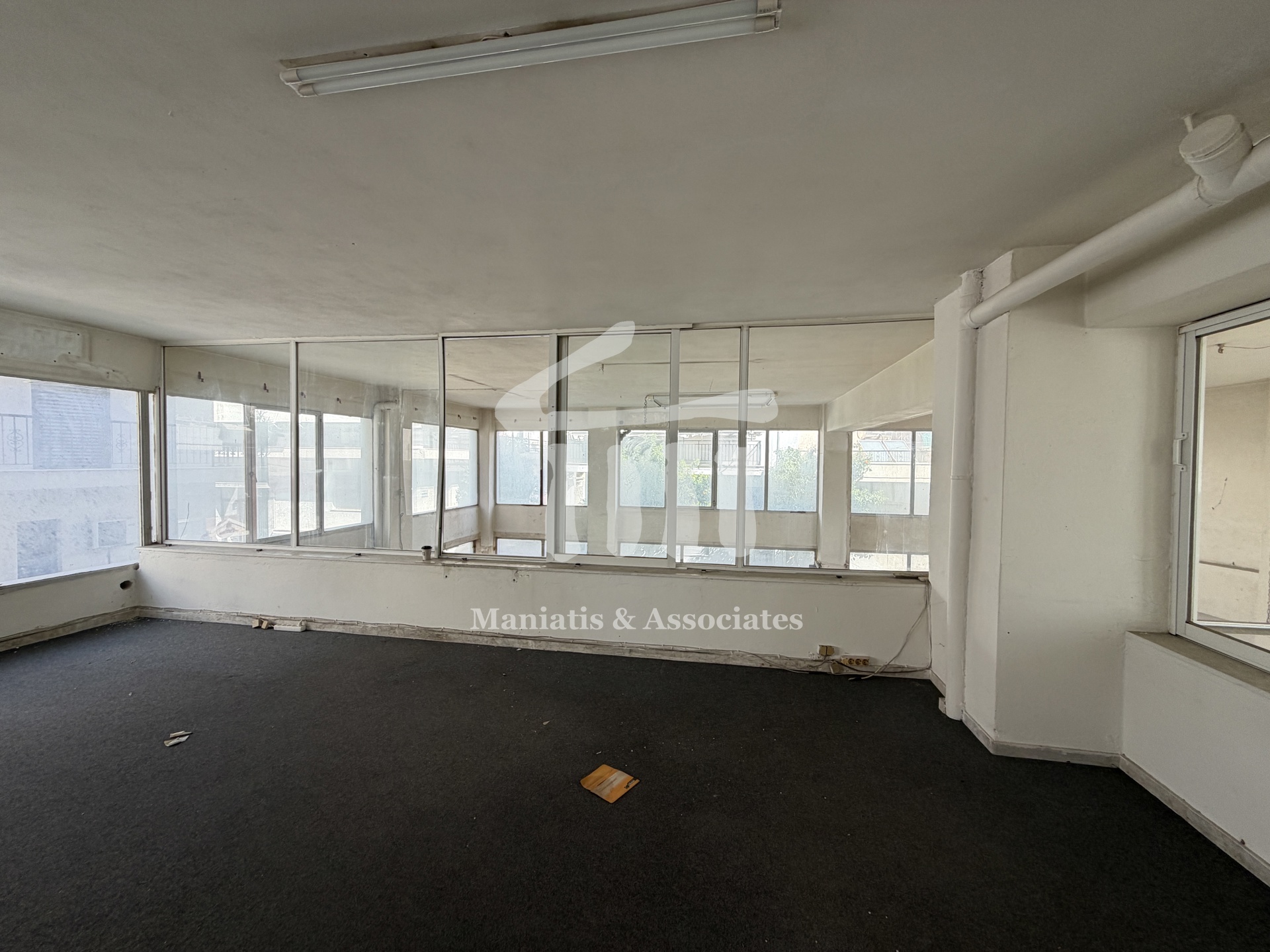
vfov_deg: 85.7
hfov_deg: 102.1
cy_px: 476
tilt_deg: -2.1
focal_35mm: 14
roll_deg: -0.7
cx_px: 635
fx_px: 514
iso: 50
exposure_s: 1/121
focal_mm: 2.22
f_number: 2.2
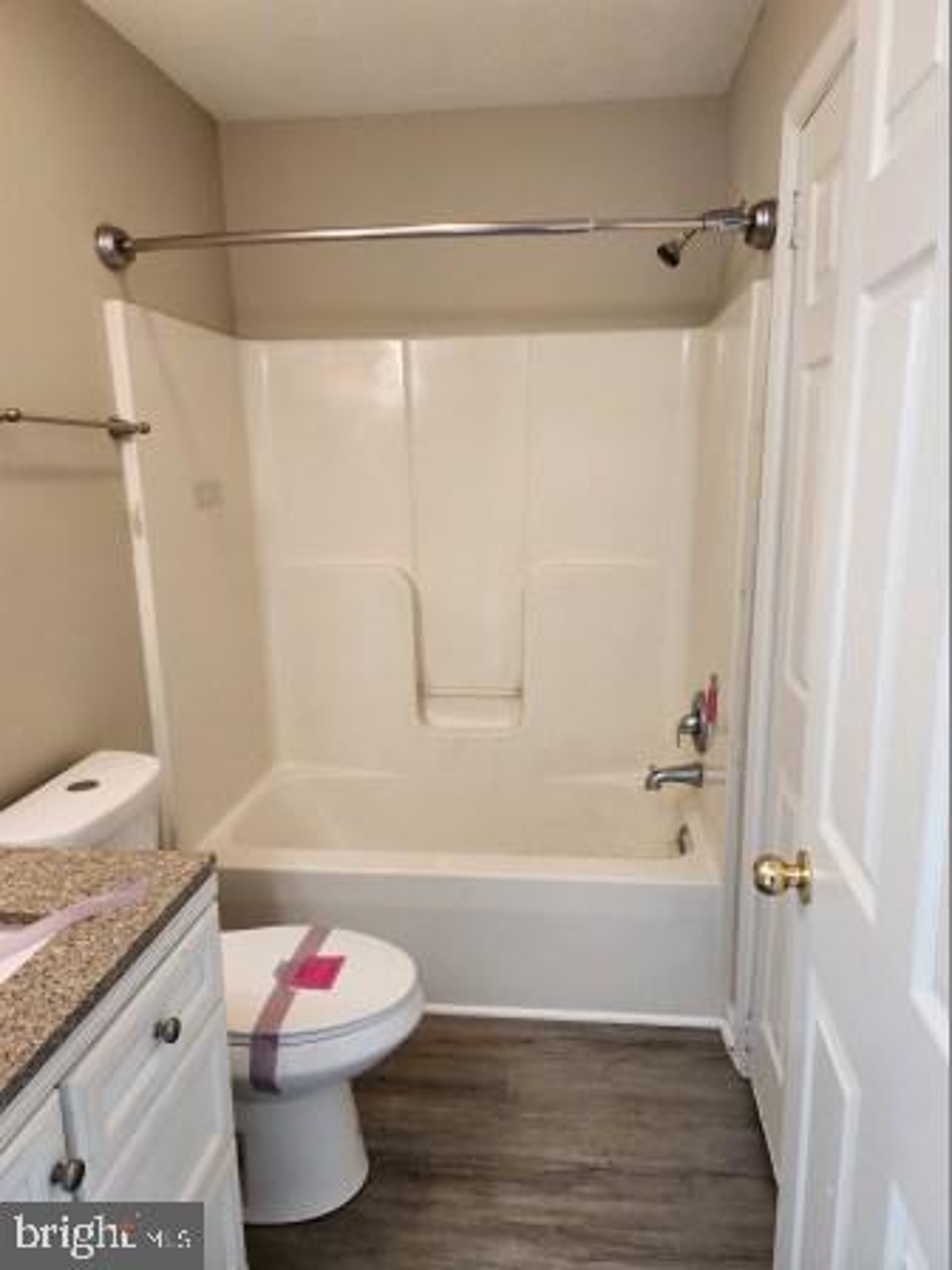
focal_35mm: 23
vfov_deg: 73.9
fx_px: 843
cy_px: 635
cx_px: 476
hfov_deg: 58.9
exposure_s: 1/120
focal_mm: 6.4
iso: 250
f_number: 1.8
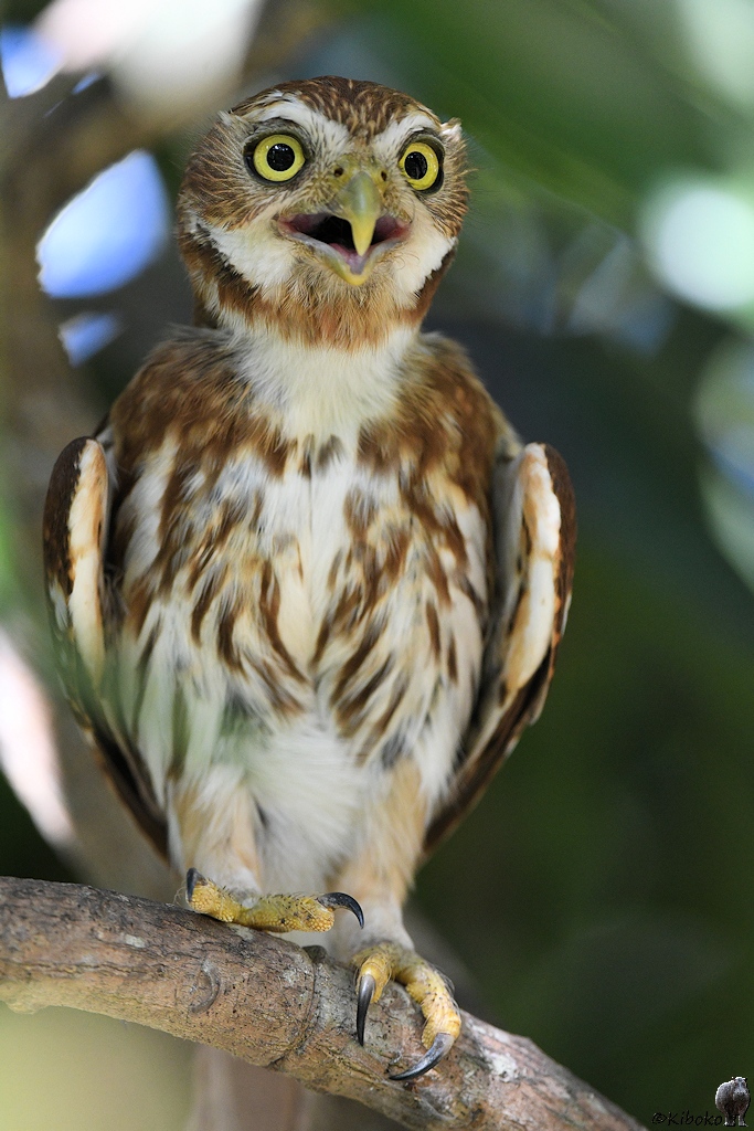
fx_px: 23553
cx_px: 377
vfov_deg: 2.7
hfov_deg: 1.8
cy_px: 566
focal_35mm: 750
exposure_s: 1/1250
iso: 1600
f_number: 4
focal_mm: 500
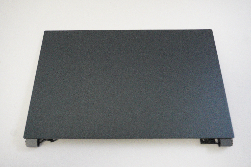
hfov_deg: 55.1
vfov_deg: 38.3
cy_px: 84
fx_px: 240
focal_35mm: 34
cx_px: 126
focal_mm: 23
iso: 4000
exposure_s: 1/200
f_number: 5.6
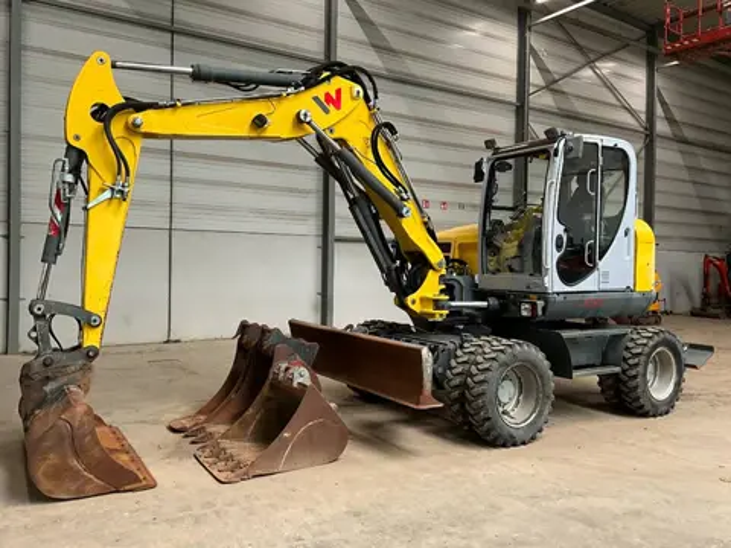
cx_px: 366
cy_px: 274
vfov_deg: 48.2
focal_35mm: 29
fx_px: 612
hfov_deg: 61.7
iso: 64
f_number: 1.8
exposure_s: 1/72
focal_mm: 3
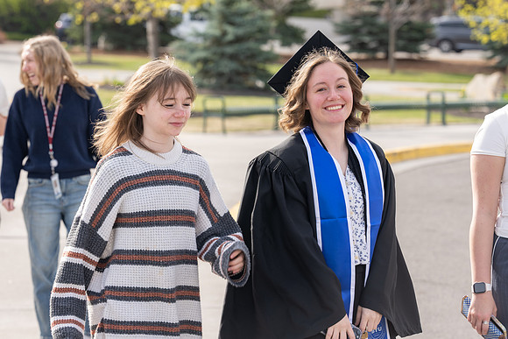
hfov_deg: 17.2
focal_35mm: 119
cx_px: 170
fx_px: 1676
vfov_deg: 11.5
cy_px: 120
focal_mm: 82
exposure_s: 1/320
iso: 80
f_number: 4
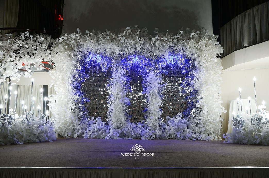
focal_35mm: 32
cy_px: 89
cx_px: 134
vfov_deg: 41.6
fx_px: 235
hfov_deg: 59.6
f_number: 3.8
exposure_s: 1/10
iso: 100
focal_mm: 21
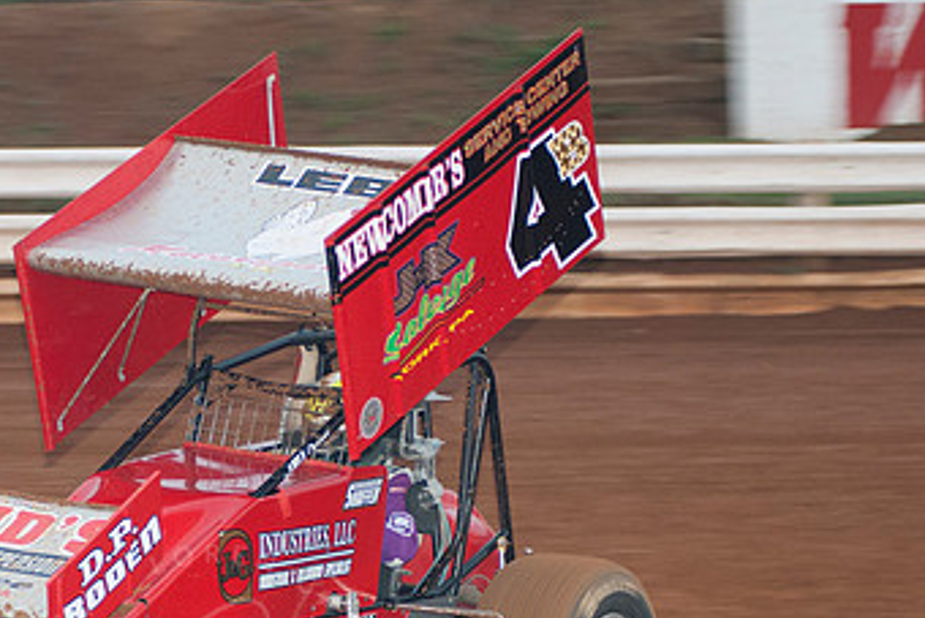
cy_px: 455
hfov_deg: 10.0
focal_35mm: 205
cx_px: 212
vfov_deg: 6.7
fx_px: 5269
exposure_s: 1/320
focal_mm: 80
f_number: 3.2
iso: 400
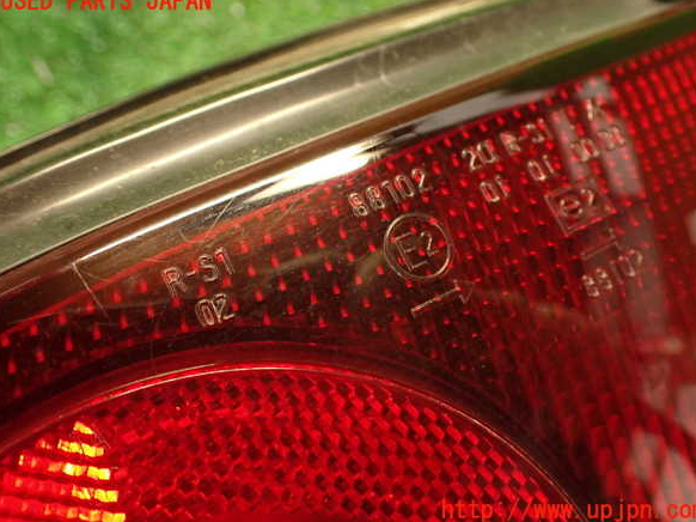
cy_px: 256
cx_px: 353
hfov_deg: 55.4
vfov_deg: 42.9
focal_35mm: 33
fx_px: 663
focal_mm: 5.79
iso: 640
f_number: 2.4
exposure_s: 1/30
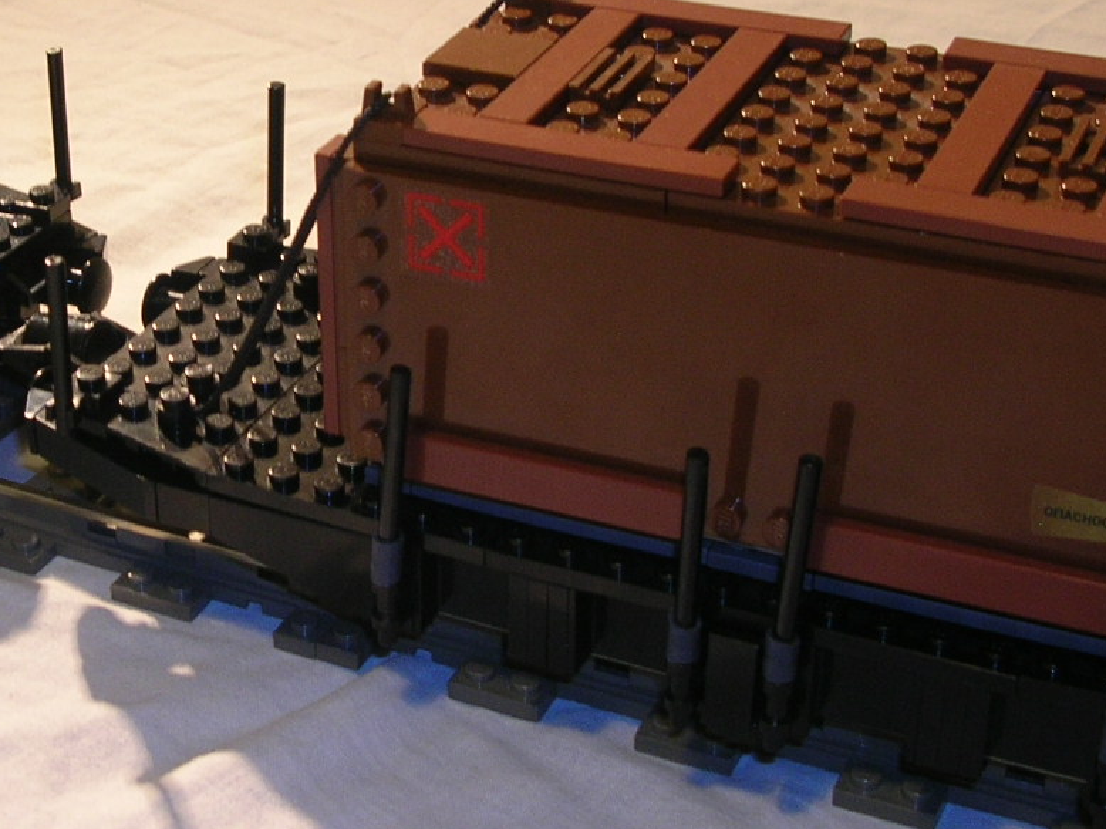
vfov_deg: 20.3
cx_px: 250
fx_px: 2300
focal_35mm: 72
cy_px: 233
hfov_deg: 26.6
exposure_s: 1/5.8
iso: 56
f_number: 2.8
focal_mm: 5.8
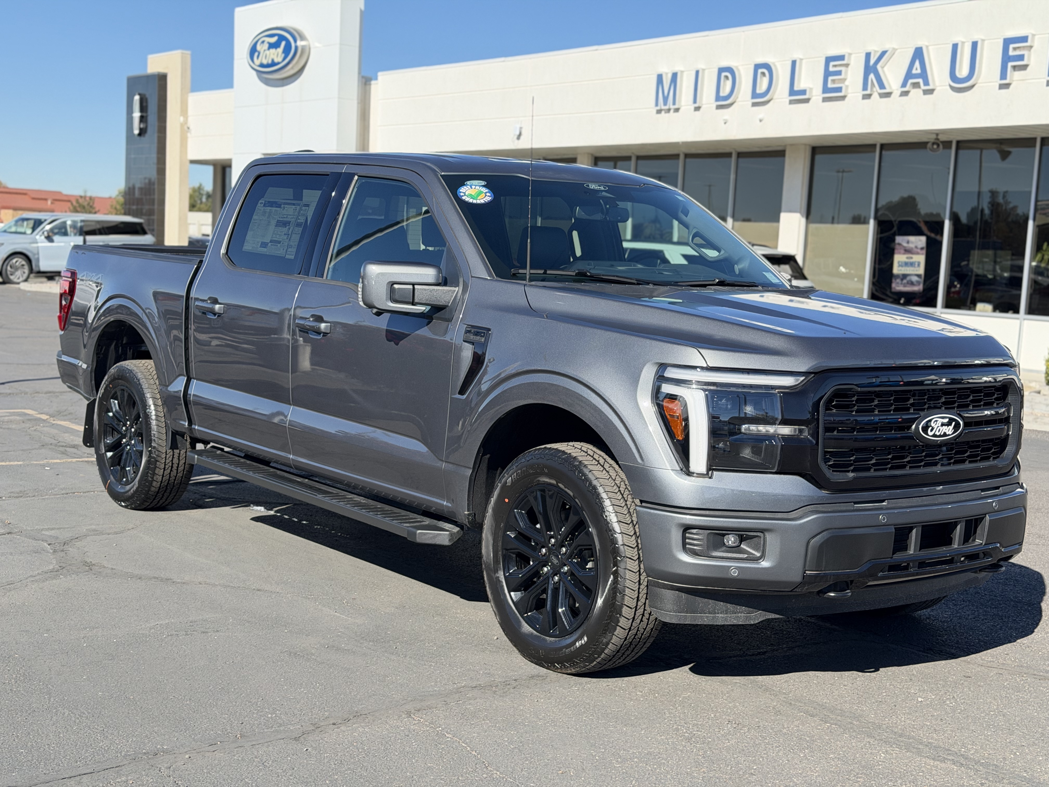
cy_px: 394
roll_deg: -3.9
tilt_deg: -5.7
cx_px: 524
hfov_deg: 39.7
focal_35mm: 48
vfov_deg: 30.3
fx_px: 1455
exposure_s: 1/3378
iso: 100
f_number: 1.78
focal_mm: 6.76
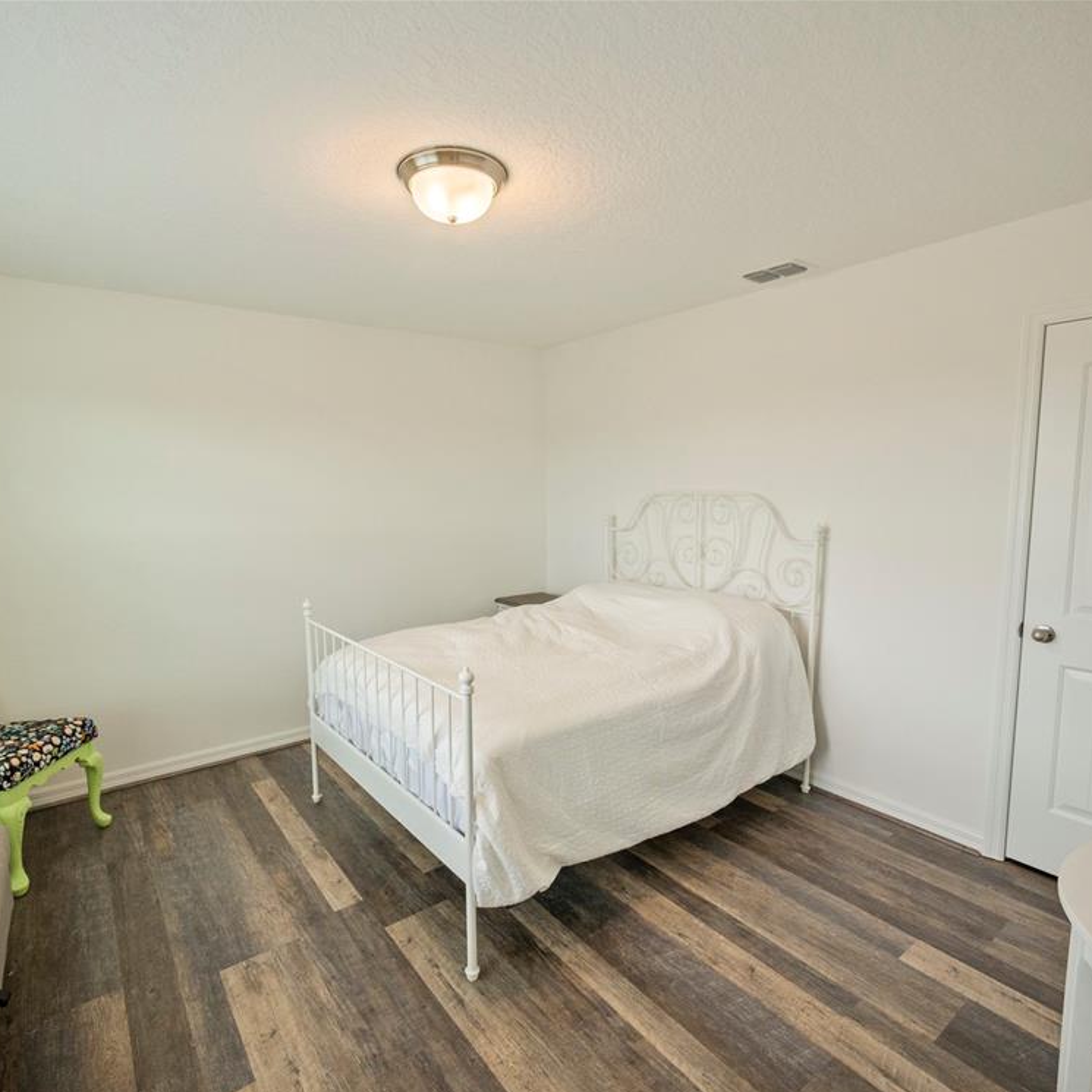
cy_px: 561
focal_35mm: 17
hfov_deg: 83.9
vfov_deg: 83.9
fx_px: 607
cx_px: 526
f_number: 4
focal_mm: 7
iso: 400
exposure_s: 1/60
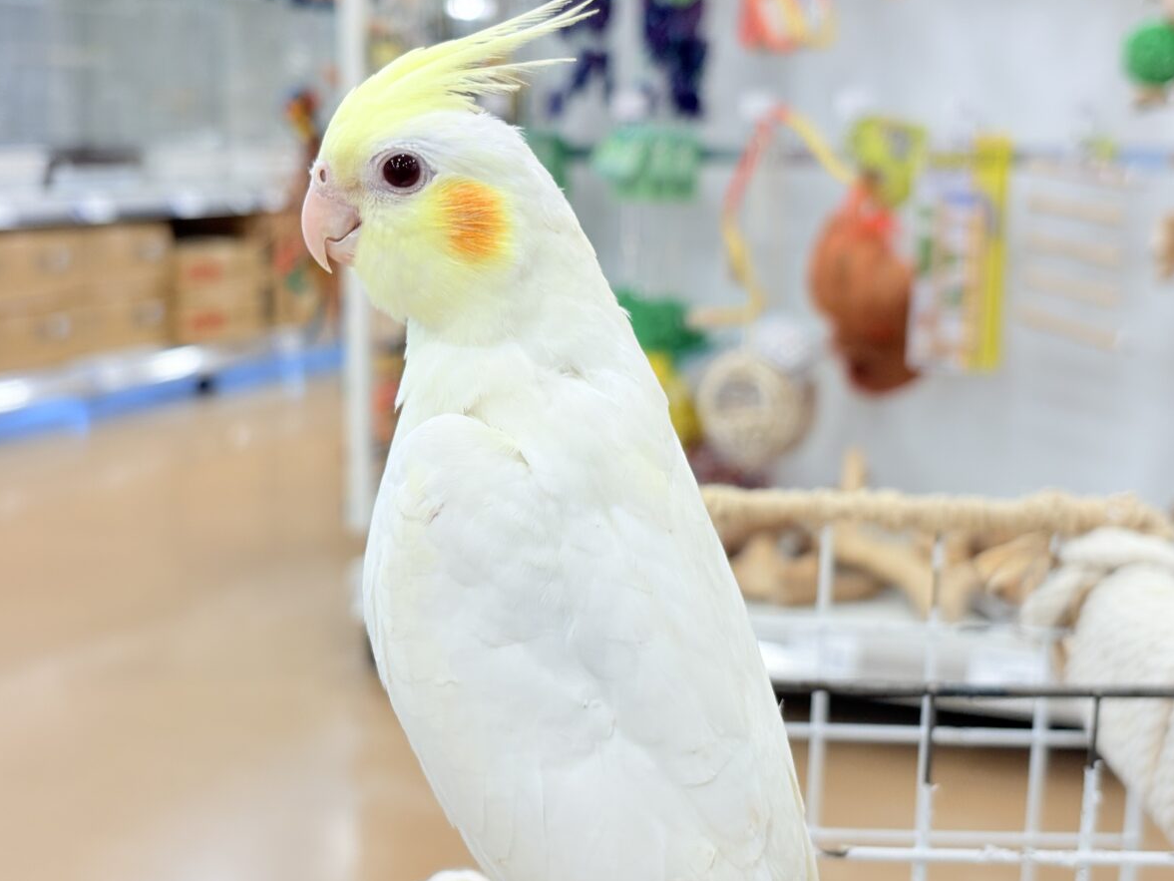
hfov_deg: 36.2
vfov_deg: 27.5
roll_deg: +0.2
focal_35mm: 53
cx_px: 593
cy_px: 442
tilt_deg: -8.3
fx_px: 1798
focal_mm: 5.96
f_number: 1.6
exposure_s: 1/100
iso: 64
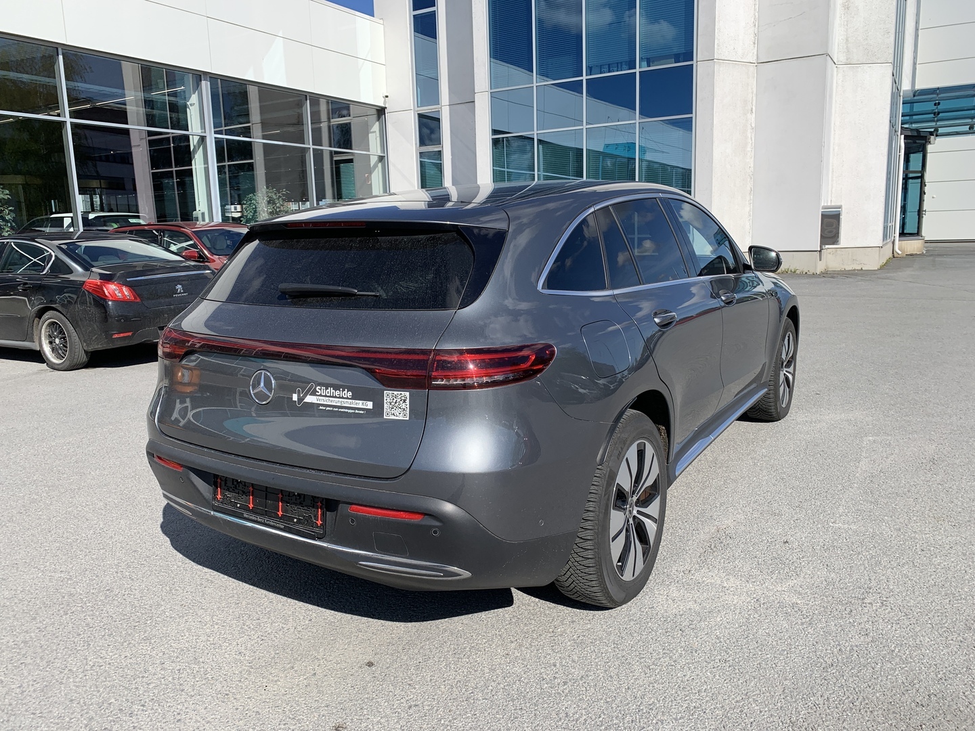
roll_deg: +2.5
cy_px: 366
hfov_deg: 67.3
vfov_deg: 53.1
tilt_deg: -8.3
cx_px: 488
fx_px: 732
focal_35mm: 26
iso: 25
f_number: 1.8
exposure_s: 1/2421
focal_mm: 4.25
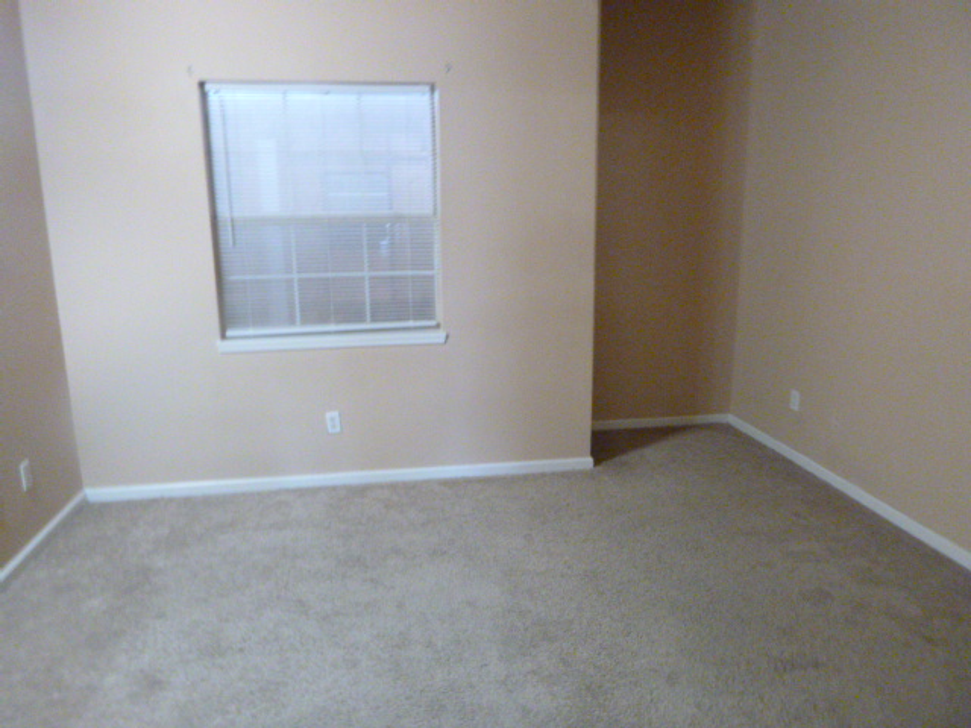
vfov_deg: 54.9
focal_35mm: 25
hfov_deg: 69.4
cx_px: 486
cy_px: 364
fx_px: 701
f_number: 3.9
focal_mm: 4.5
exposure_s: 1/8
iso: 800
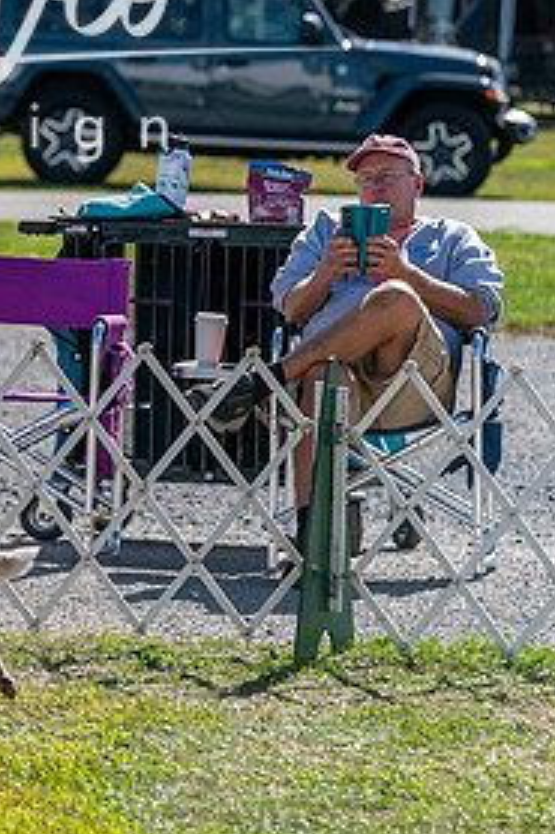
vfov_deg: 6.4
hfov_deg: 4.3
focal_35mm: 321
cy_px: 237
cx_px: -266
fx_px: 7432
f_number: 4.5
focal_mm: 132
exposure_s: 1/1250
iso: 125
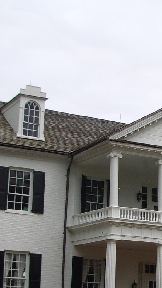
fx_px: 711
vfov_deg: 22.7
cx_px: 140
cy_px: 220
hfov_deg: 12.9
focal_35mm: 93
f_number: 4.6
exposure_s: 1/400
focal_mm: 6.8
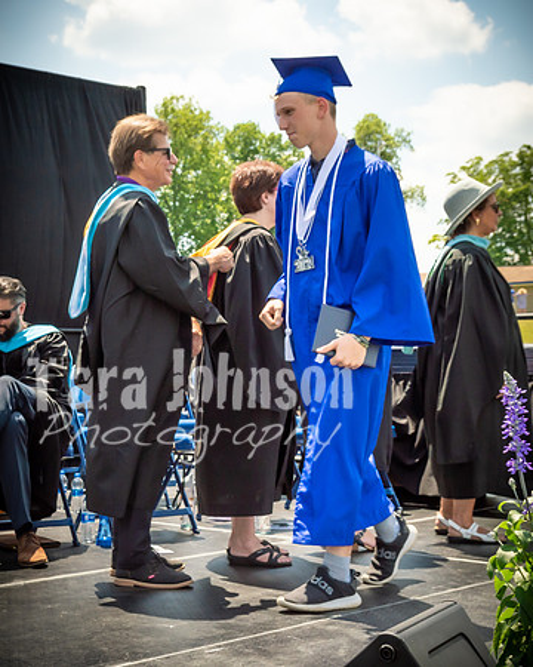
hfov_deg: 23.6
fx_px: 1268
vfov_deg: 29.4
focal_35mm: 64
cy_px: 334
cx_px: 169
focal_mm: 26
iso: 200
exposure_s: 1/800
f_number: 7.1
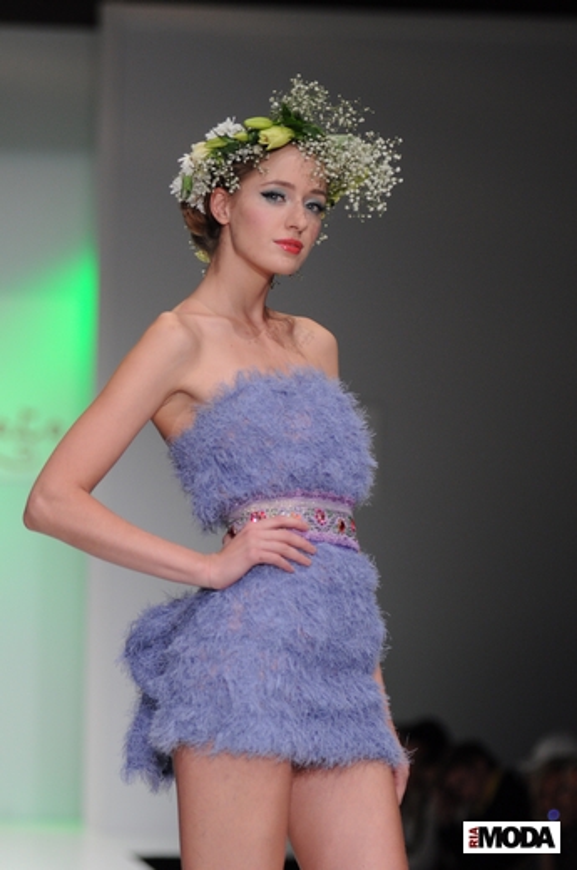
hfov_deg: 8.1
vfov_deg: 12.2
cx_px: 288
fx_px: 4052
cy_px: 435
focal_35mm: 168
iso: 800
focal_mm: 112
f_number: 3.2
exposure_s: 1/320
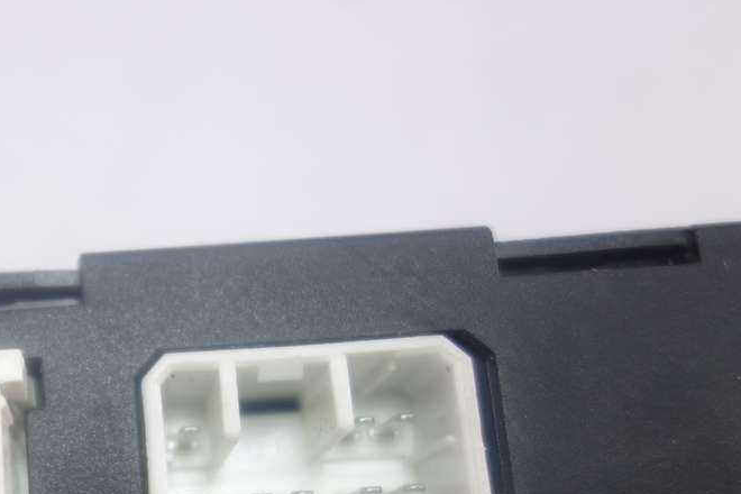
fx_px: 1194
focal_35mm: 58
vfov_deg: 23.2
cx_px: 19
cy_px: 346
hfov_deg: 32.1
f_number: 2.2
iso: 125
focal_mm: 10.4
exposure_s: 1/100
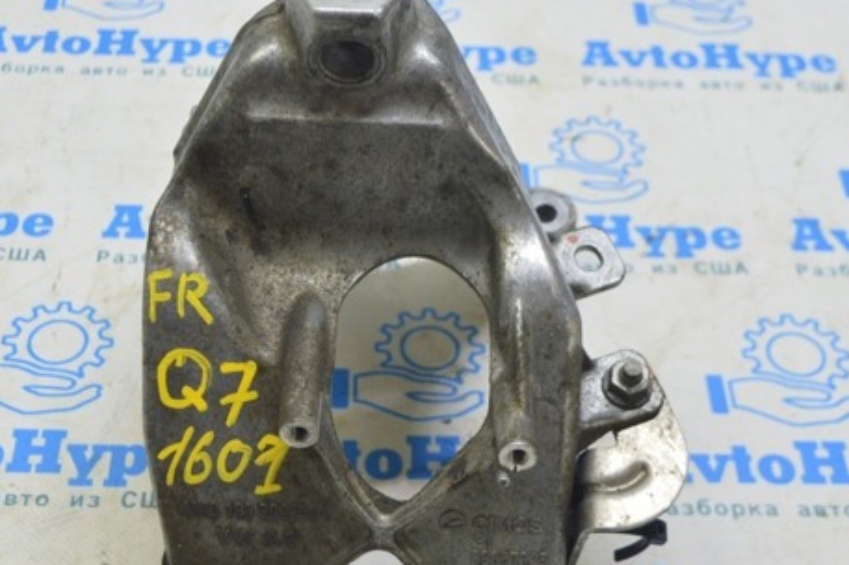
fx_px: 1485
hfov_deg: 31.9
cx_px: 372
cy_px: 315
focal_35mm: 63
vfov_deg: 21.5
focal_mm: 30
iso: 400
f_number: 5.6
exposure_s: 1/20
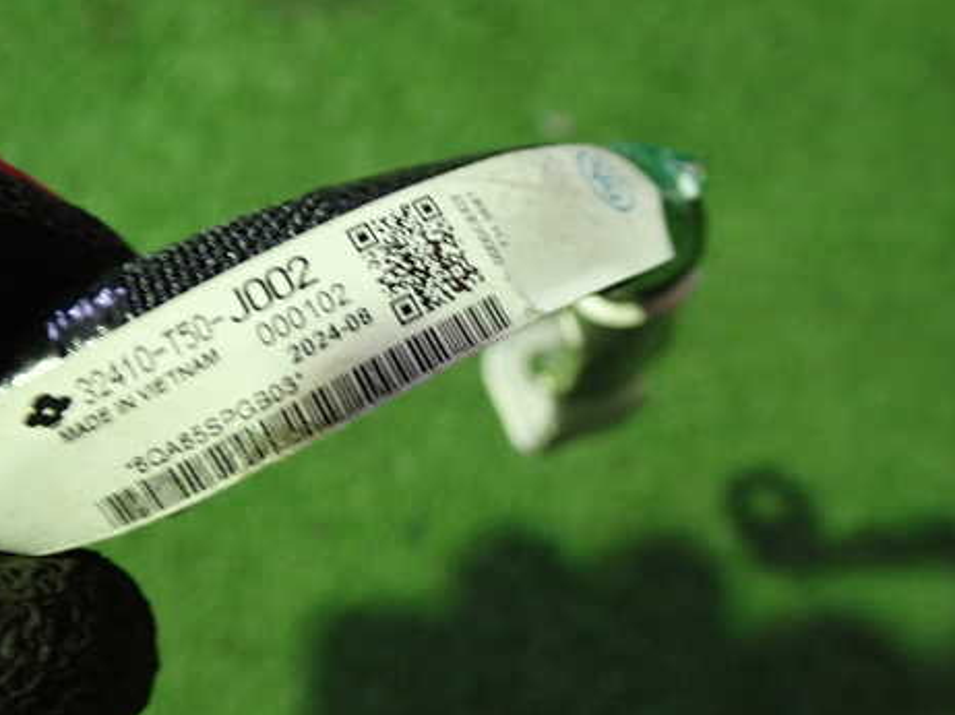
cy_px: 360
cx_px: 337
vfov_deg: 36.8
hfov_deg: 47.3
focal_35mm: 39
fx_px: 1075
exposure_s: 1/30
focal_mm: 5.4
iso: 500
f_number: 2.3
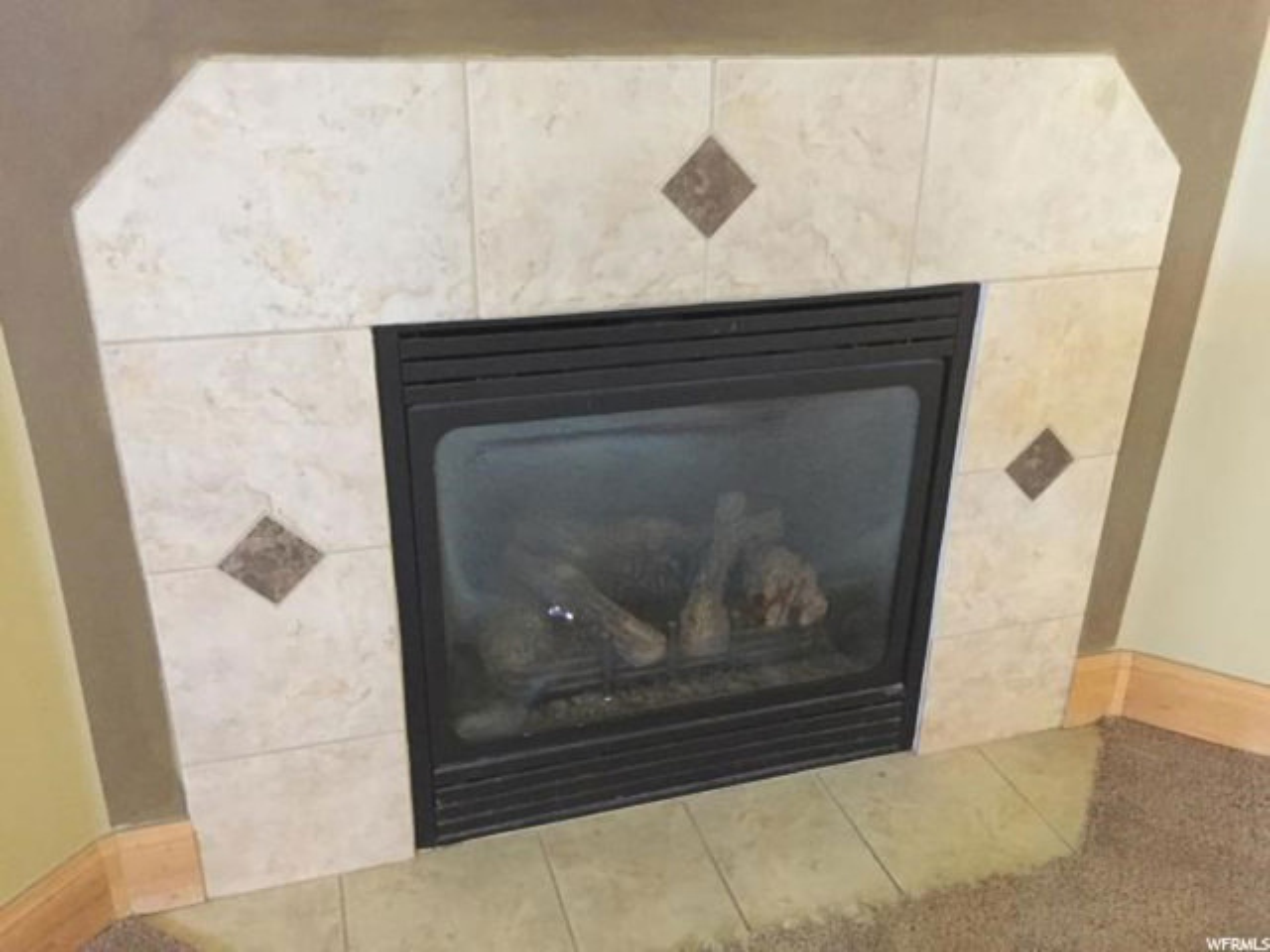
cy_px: 476
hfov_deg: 61.7
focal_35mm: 29
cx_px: 635
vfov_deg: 48.2
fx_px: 1064
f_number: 2.2
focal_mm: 4.15
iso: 400
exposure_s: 1/17
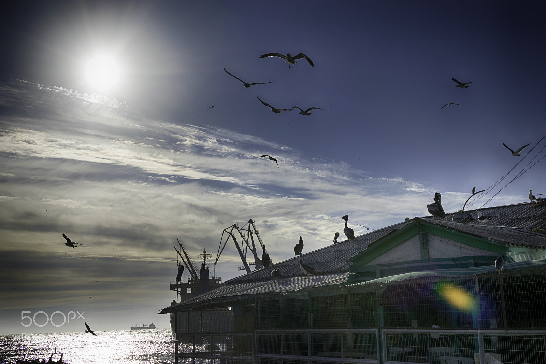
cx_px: 273
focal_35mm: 52
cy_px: 182
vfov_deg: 25.7
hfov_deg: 37.9
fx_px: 796
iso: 100
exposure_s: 1/1600
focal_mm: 35
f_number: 11
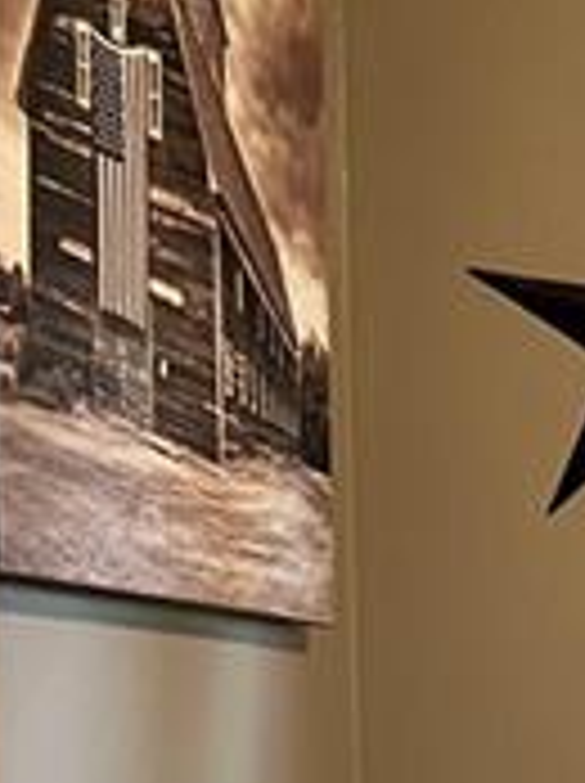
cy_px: 999
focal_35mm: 115
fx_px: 2598
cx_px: 1170
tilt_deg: -5.1
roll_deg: +0.4
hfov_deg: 11.6
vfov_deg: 16.3
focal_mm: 5.7
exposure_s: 1/40
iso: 400
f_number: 1.5
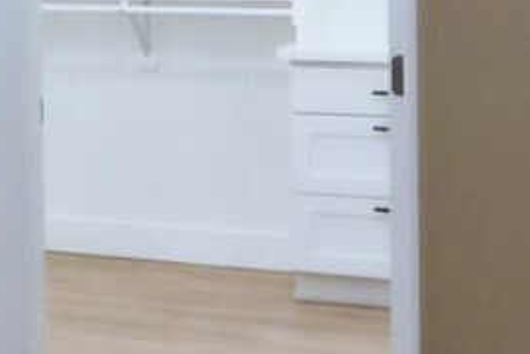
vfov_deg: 6.1
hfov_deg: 8.7
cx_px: -432
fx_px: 3327
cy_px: 4
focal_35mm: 226
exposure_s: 1/125
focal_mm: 24
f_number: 5.6
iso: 800
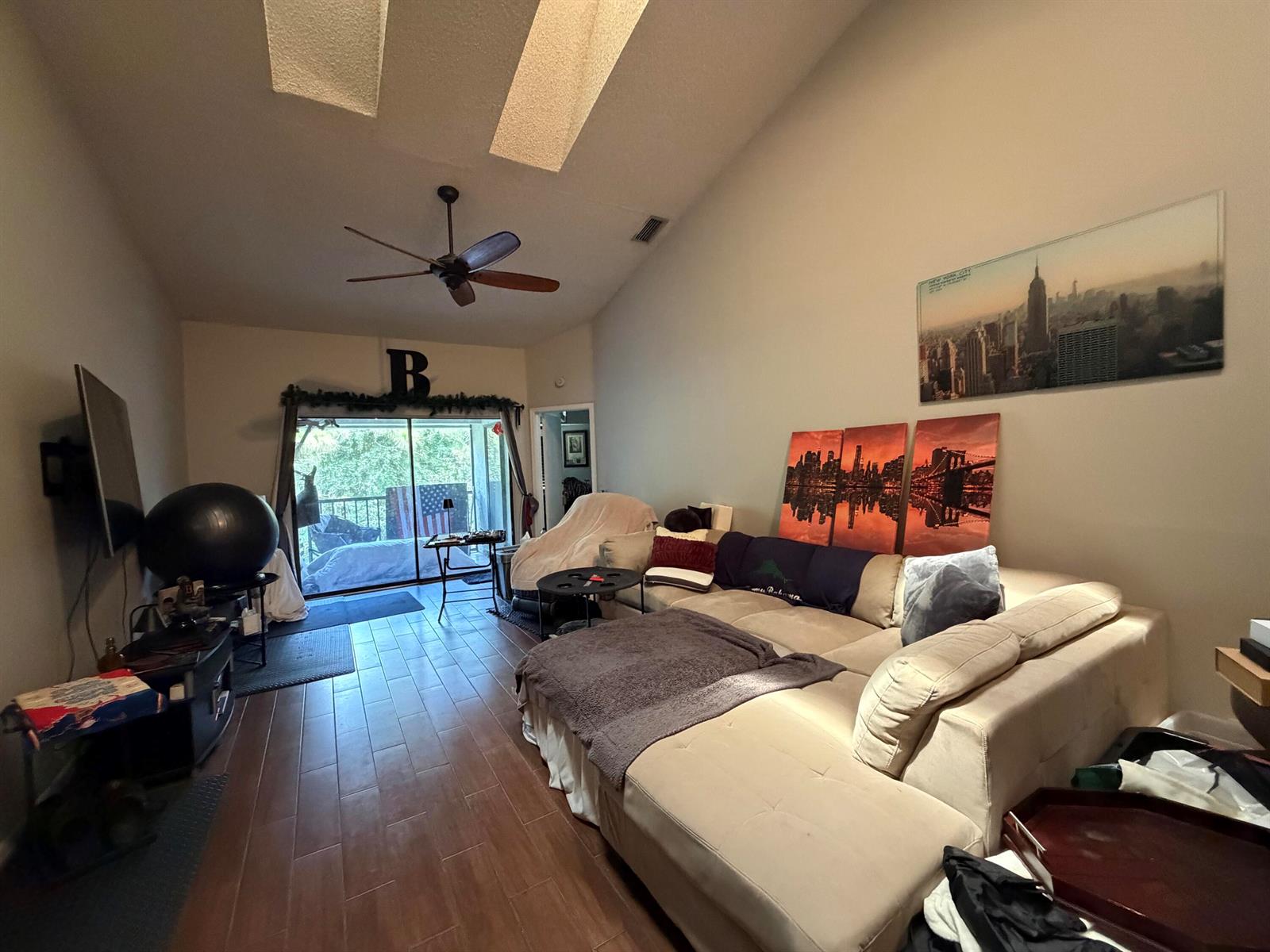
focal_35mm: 14
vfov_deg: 85.7
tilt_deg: -2.7
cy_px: 476
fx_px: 514
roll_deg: +2.2
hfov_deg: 102.1
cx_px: 635
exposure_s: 1/60
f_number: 2.2
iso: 1000
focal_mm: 2.22
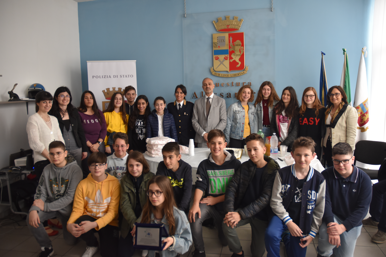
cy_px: 128
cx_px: 193
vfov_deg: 47.9
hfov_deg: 67.4
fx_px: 289
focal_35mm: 27
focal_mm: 18
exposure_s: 1/160
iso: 800
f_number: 3.5
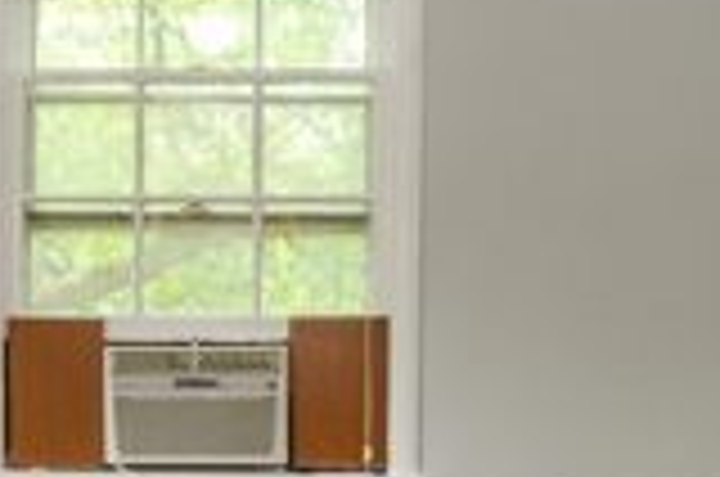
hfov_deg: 26.7
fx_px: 1497
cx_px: 180
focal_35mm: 75
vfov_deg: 18.1
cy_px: 261
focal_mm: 10
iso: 250
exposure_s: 1/8
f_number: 9
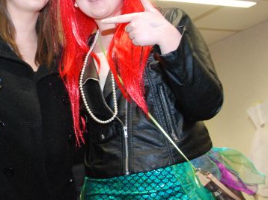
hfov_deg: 26.7
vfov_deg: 20.6
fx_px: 549
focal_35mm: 71
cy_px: 71
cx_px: 42
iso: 1600
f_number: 4.5
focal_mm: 22
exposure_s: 1/30
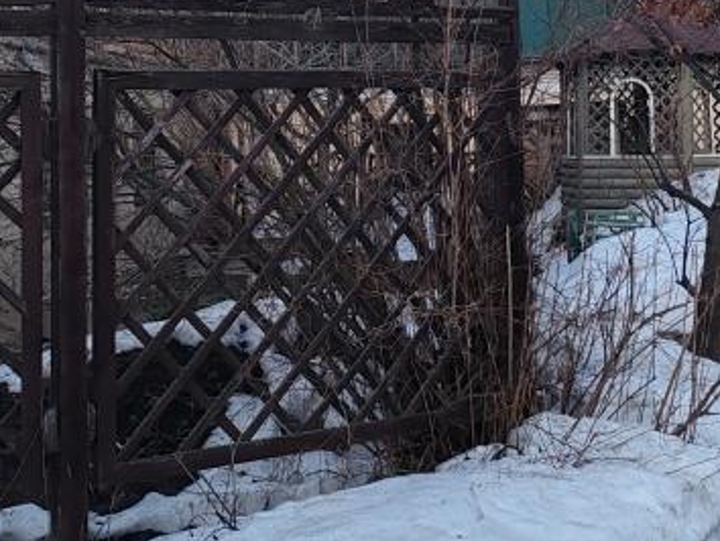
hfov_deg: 25.0
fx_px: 1623
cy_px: 6
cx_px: 403
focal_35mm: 78
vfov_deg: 18.5
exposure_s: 1/100
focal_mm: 6.12
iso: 160
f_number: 1.9
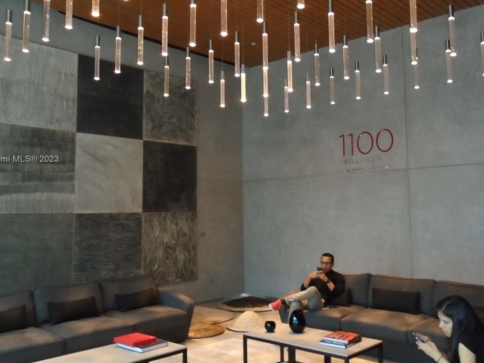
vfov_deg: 40.6
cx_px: 254
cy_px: 160
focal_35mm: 35
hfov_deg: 52.6
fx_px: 489
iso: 400
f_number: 3.2
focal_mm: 4.6
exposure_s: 1/30
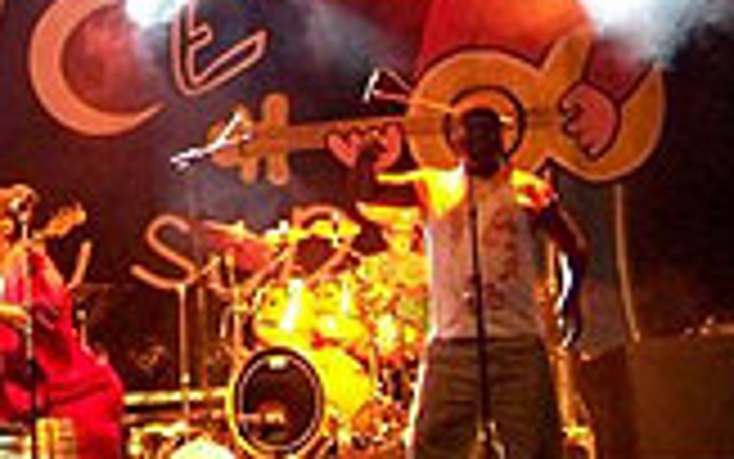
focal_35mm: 105
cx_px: -149
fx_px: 2101
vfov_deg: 12.2
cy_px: -65
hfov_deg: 18.7
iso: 400
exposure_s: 1/30
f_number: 2.8
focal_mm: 5.85
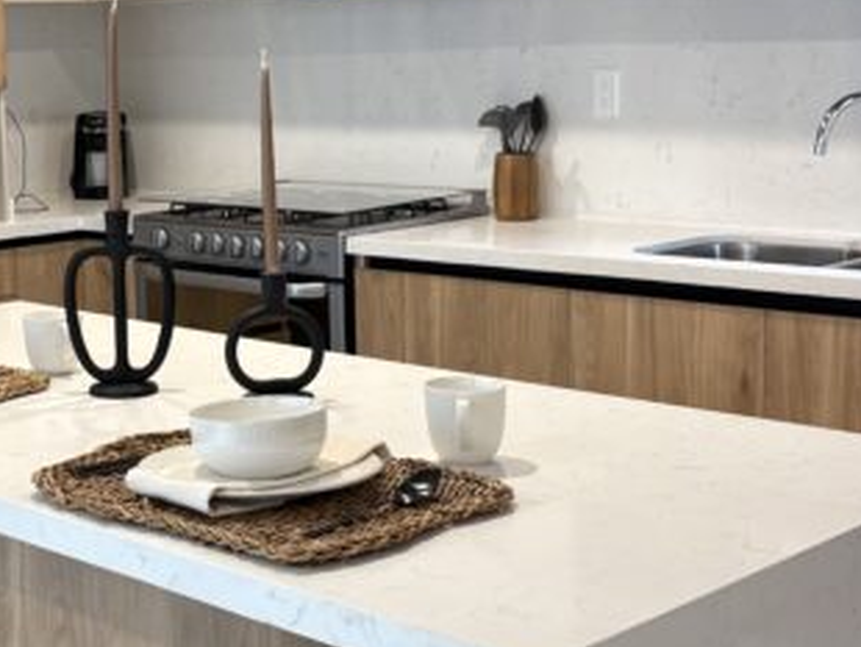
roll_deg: +2.6
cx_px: 119
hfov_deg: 28.1
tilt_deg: -7.1
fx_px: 1668
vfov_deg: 21.9
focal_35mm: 67
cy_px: 264
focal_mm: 5.96
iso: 125
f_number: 1.6
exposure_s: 1/73
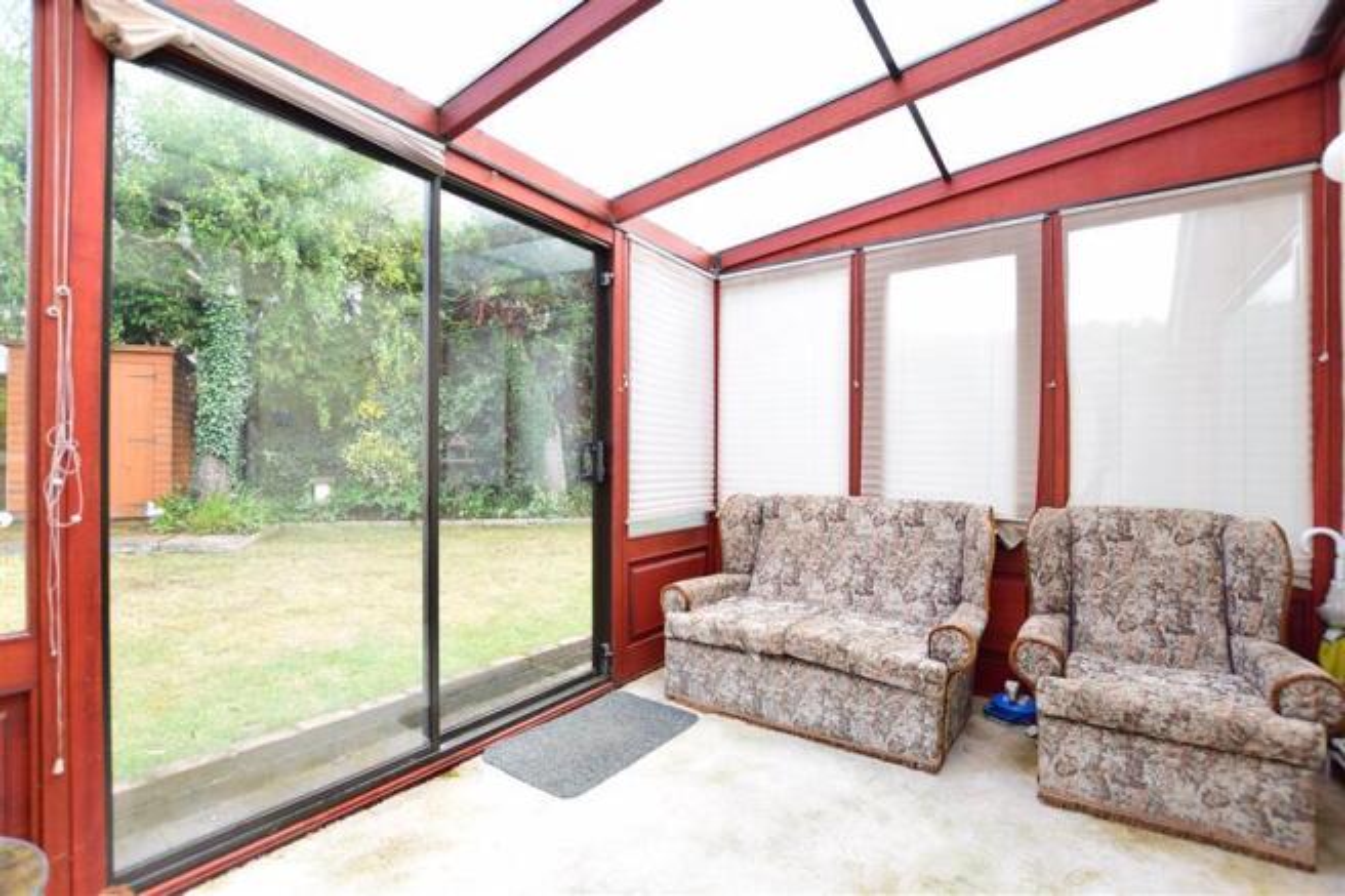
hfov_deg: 100.4
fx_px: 560
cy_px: 448
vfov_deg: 77.3
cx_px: 672
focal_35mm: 15
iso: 200
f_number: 5.6
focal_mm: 10
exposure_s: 1/125
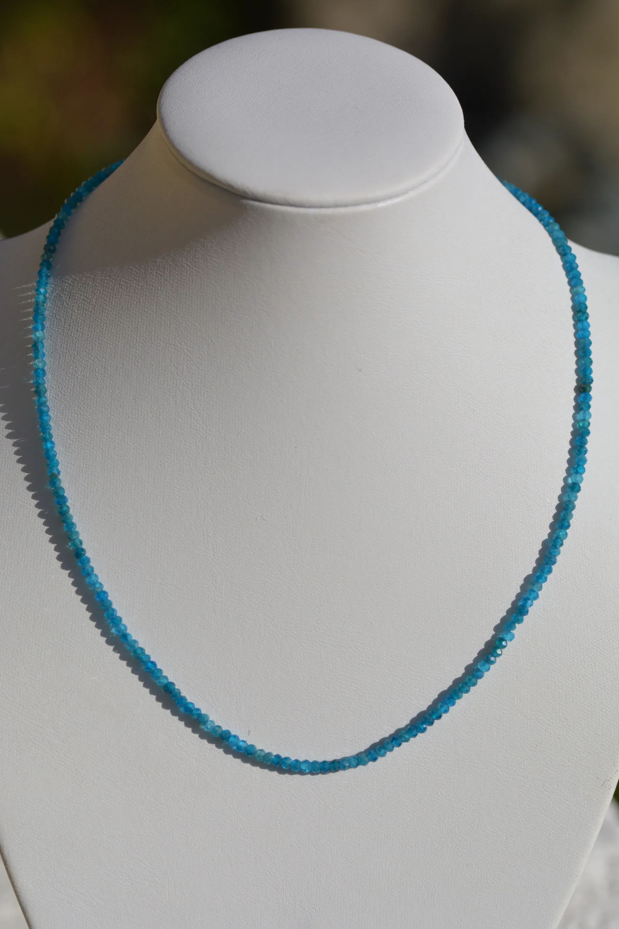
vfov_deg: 13.0
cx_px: 310
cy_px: 462
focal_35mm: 159
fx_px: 4088
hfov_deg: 8.7
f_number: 5.6
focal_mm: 105
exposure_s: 1/4000
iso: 400
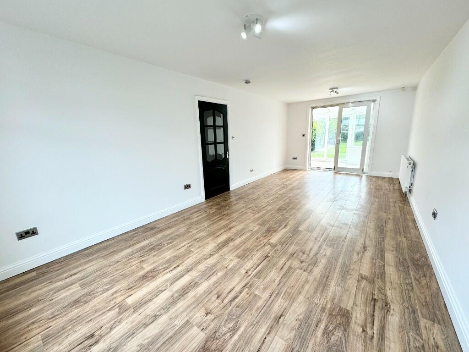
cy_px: 176
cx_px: 234
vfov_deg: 85.7
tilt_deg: -12.0
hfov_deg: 102.1
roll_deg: +2.4
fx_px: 190
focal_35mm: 14
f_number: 2.2
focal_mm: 2.22
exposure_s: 1/100
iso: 40
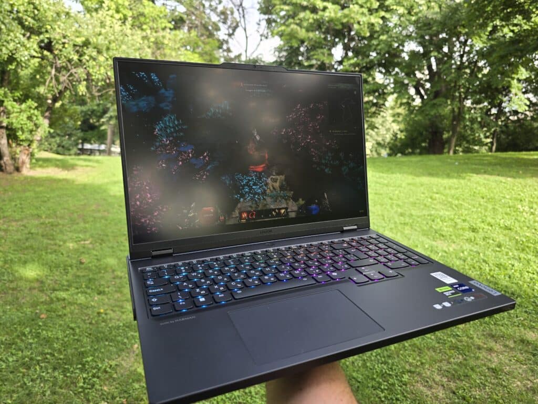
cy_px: 202
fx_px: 357
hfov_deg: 73.9
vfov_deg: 58.9
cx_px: 269
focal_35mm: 23
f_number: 1.7
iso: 12
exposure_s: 1/83
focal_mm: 6.3
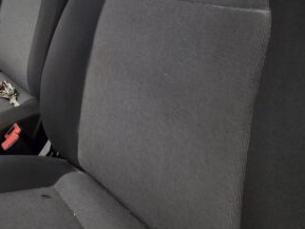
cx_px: -55
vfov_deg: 31.1
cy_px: -66
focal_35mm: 36
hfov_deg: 38.8
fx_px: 317
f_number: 2.2
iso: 400
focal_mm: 2.2
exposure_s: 1/50
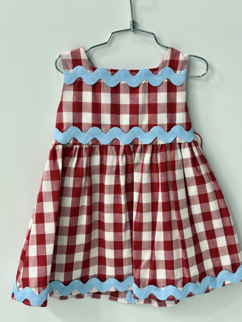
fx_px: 447
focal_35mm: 48
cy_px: 161
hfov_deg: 30.3
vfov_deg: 39.7
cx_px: 121
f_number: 1.78
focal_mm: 6.76
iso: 50
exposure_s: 1/50
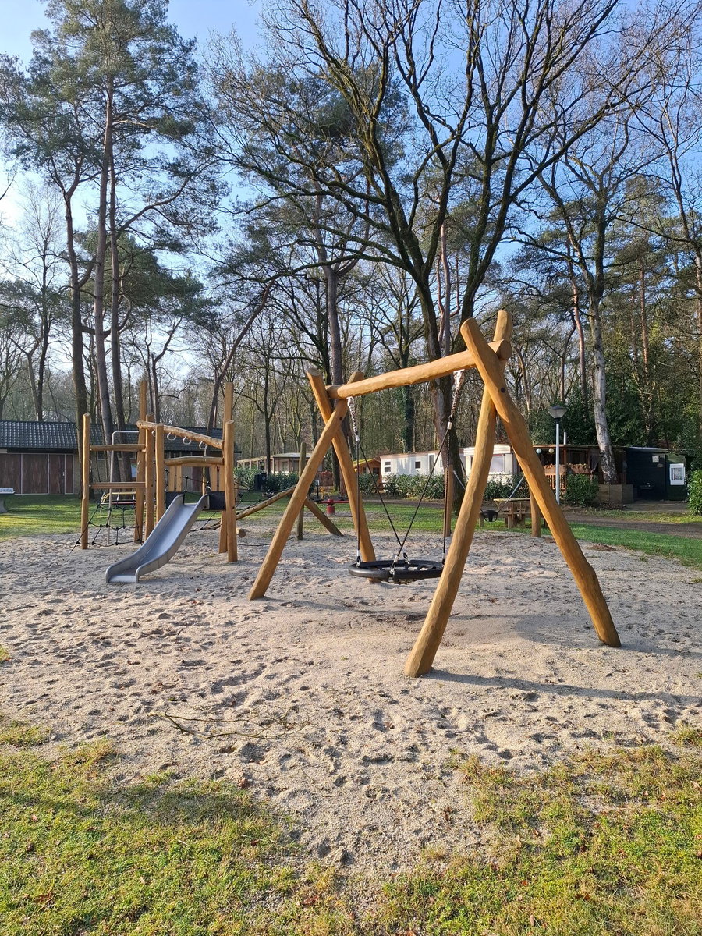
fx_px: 622
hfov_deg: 58.9
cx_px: 351
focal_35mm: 23
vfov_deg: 73.9
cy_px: 468
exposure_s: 1/728
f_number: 1.8
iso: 50
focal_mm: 5.54
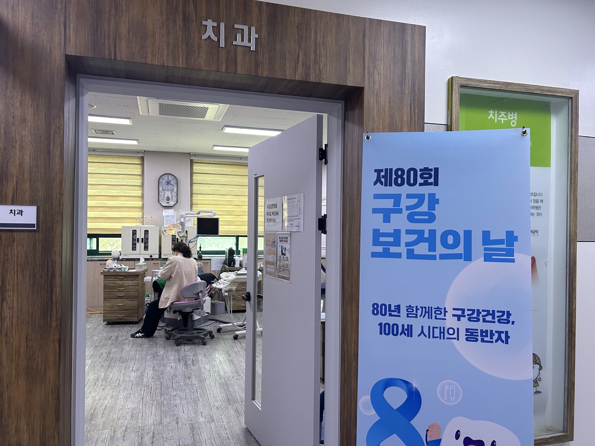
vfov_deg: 53.1
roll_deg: -0.6
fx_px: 447
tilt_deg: -0.1
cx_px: 298
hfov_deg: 67.3
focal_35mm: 26
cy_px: 223
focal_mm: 5.7
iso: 100
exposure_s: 1/120
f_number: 1.5
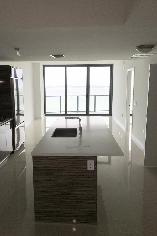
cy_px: 120
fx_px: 203
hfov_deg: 42.2
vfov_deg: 60.3
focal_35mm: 31
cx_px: 68
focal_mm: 4.15
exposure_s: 1/349
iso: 25
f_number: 2.2
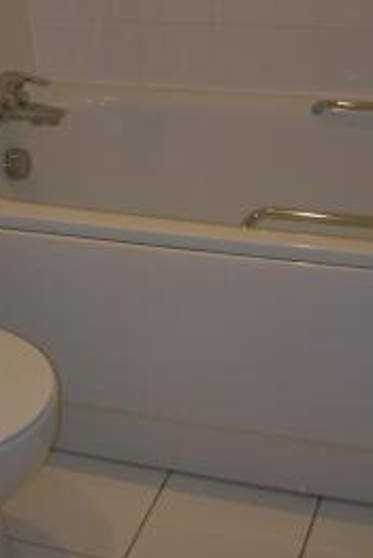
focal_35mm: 66
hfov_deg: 20.6
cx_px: 164
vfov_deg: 29.7
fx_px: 1024
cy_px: 105
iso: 50
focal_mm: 7.8
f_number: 2.8
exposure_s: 1/60.1
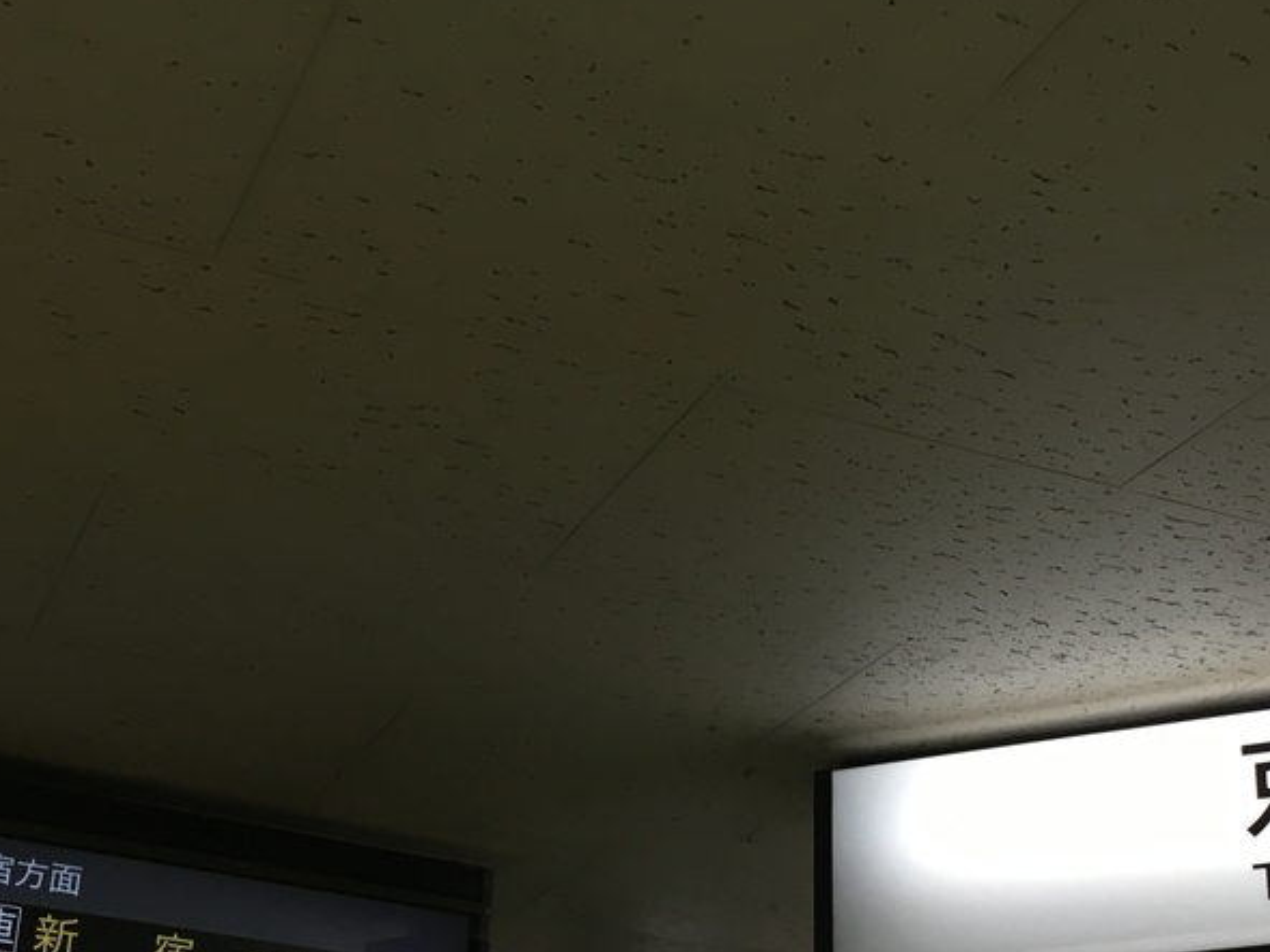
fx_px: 2164
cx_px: 844
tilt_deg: +21.9
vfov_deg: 24.5
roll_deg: +0.2
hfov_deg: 32.4
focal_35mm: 59
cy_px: 732
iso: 25
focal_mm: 4.15
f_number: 2.2
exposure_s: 1/30
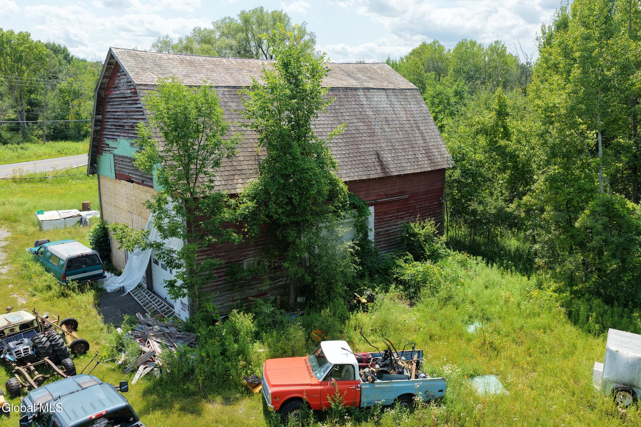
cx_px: 320
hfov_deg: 65.5
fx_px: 499
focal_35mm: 28
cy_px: 214
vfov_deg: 46.4
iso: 400
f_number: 2.8
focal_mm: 14.45
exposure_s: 1/1600
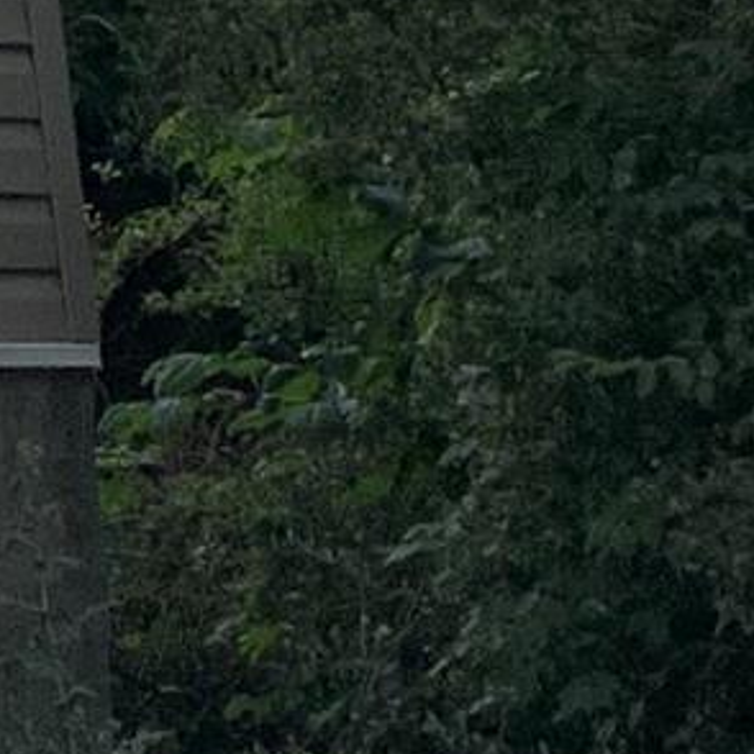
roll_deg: +1.3
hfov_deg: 6.1
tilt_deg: +14.3
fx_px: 5914
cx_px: -2239
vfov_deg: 7.0
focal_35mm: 240
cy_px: -849
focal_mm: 4.25
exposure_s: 1/3650
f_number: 1.8
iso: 25
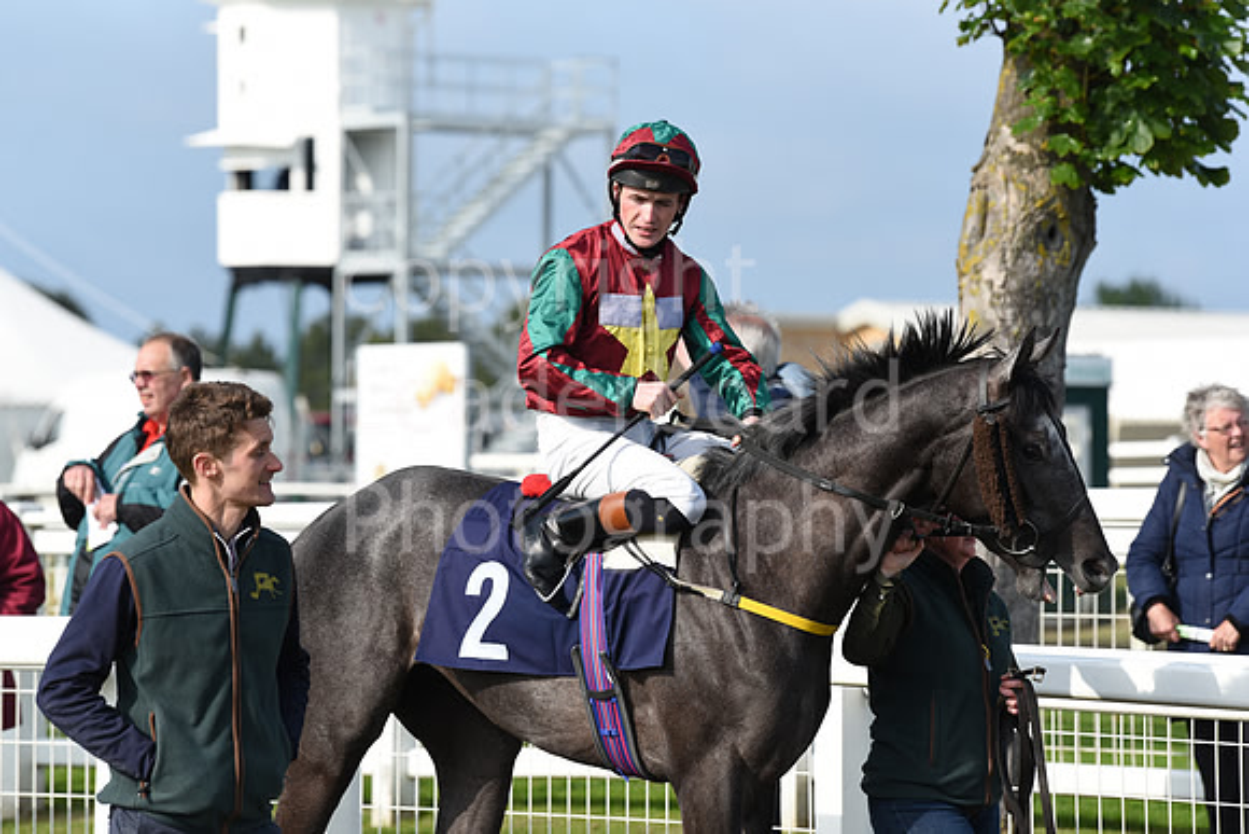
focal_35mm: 200
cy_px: 417
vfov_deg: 6.9
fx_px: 6940
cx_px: 624
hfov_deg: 10.3
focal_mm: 200
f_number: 5.6
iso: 800
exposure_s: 1/4000
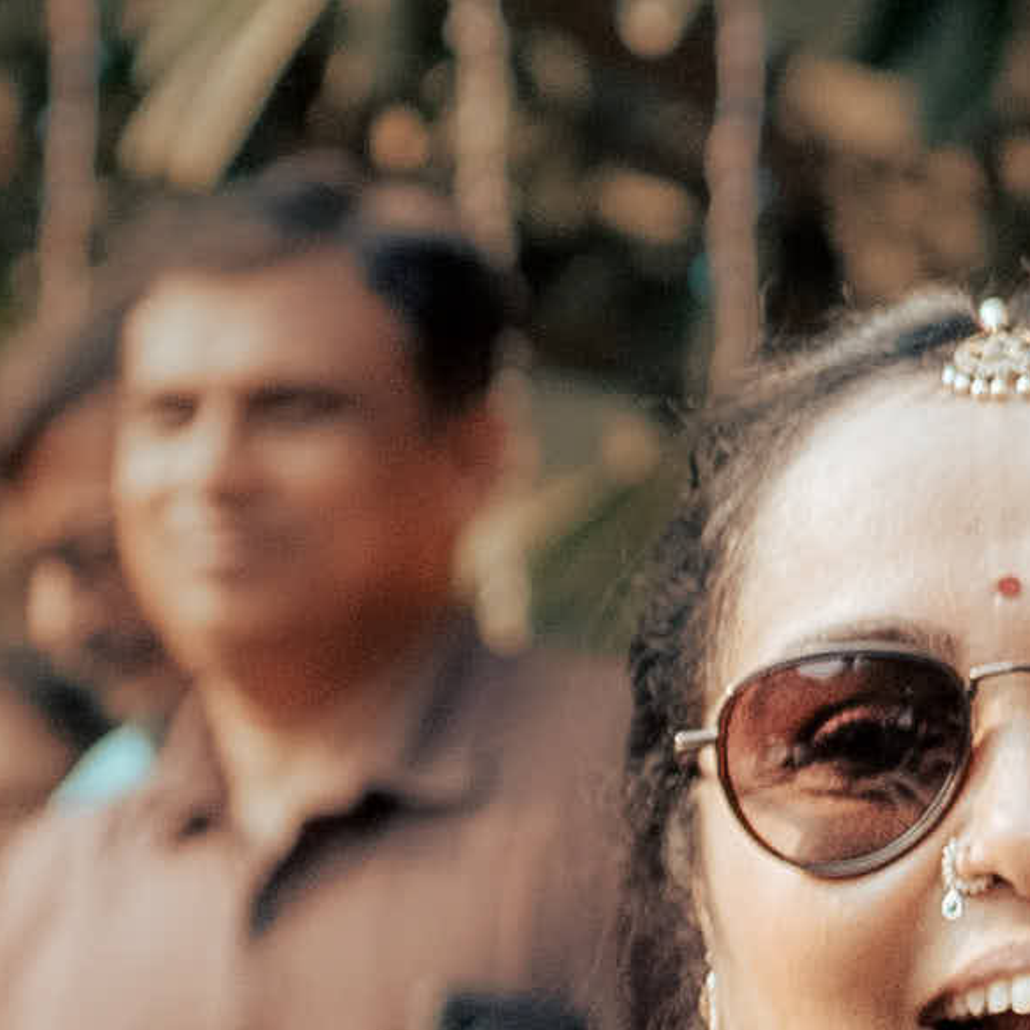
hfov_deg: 5.4
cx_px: -2055
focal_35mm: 306
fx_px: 10301
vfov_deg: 5.7
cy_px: 1496
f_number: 2.5
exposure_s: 1/2500
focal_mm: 35
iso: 500
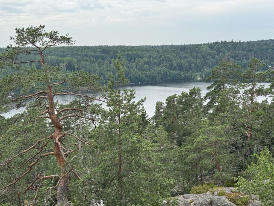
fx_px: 388
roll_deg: +1.4
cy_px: 102
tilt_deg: -8.9
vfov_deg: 29.7
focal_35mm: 49
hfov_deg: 38.9
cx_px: 139
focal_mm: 6.76
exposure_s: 1/1770
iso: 64
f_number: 1.78
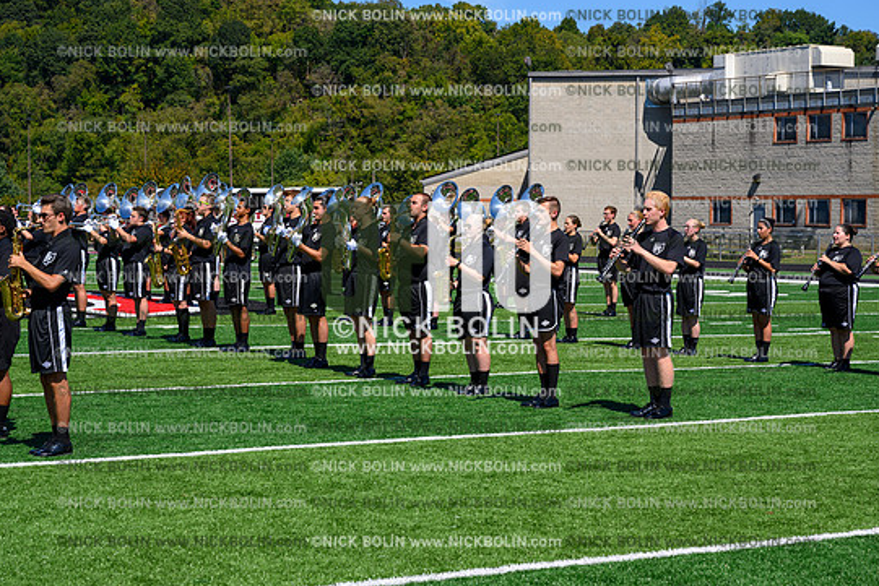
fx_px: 1832
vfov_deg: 18.2
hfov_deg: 27.0
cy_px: 278
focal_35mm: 75
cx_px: 435
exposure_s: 1/640
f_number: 8
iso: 160
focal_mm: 70
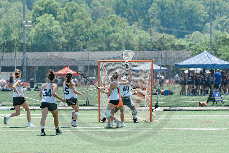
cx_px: 121
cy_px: 90
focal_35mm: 341
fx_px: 2172
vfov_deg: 4.0
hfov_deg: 6.0
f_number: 5
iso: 400
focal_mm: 200
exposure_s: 1/1600
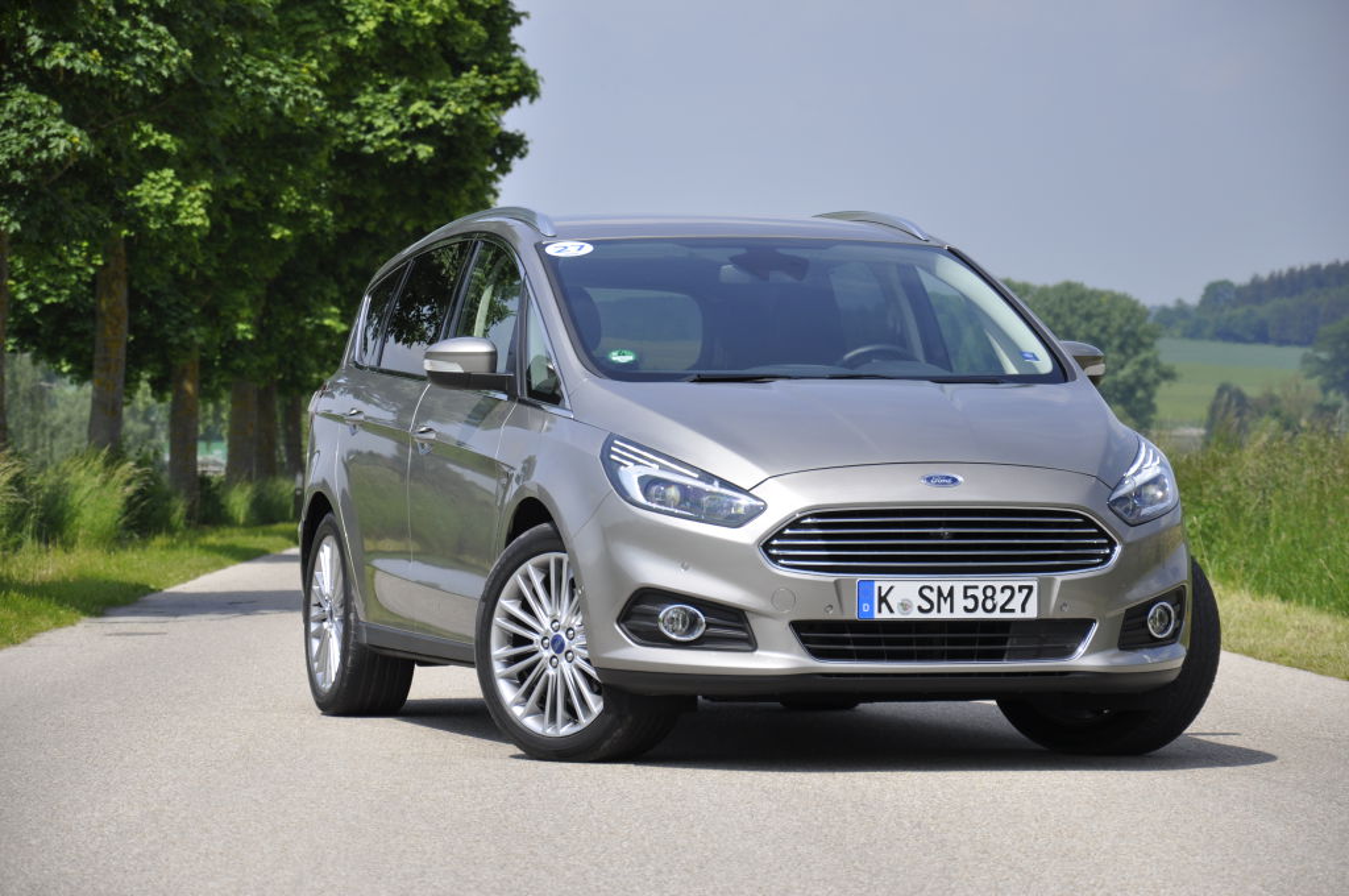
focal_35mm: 158
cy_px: 448
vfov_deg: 8.7
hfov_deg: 13.1
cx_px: 674
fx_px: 5894
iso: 200
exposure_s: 1/800
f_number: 7.1
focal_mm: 105
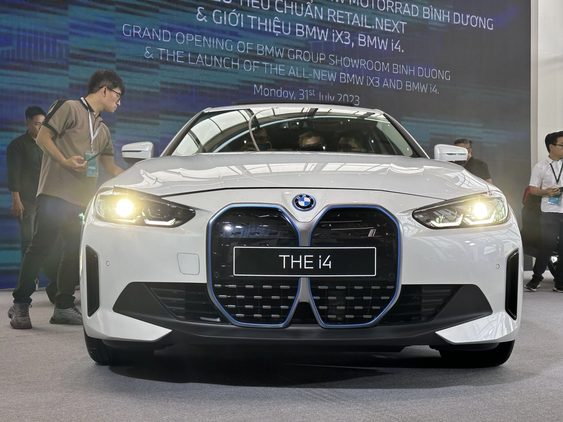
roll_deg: -0.7
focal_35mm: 48
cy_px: 211
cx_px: 282
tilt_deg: +0.9
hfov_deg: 39.7
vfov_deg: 30.3
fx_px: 781
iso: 64
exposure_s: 1/803
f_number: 1.78
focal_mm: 6.86
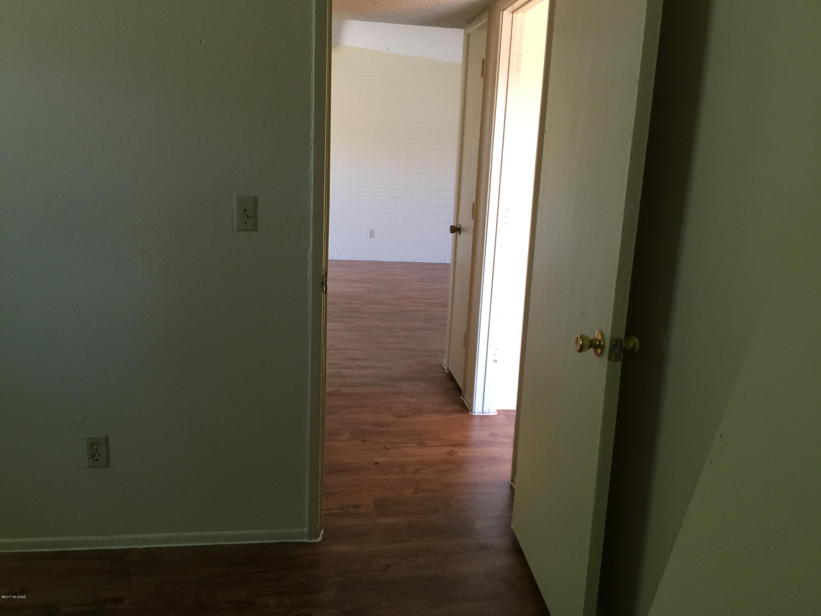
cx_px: 410
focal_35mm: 29
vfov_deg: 48.2
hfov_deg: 61.7
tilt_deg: -14.7
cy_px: 308
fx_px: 688
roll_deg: -2.3
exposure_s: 1/30
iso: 50
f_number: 2.2
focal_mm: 4.15
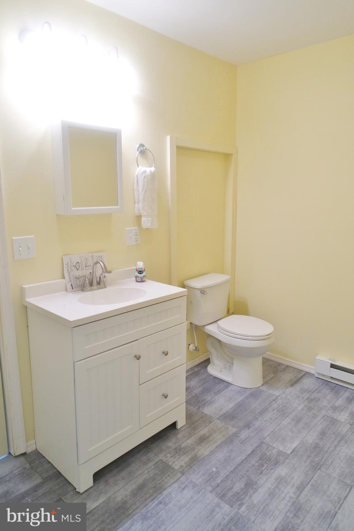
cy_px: 266
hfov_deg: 53.1
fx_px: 354
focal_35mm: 24
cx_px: 177
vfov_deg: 73.7
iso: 400
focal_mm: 9
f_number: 3.5
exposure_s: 1/30
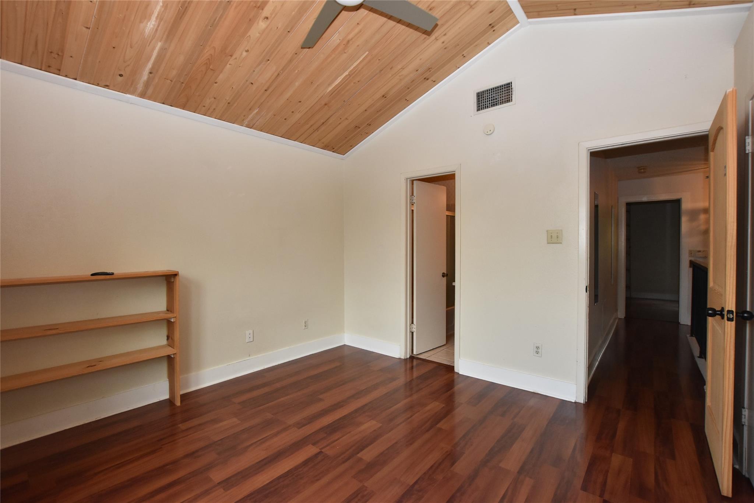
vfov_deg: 77.3
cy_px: 252
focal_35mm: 15
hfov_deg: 100.4
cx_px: 377
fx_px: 314
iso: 1100
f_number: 5.6
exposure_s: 1/200
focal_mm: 10
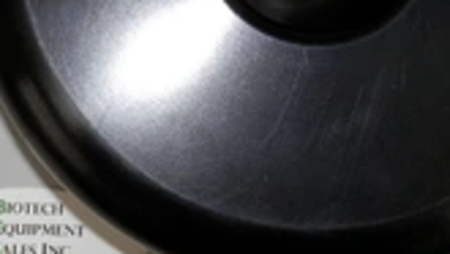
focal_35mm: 98
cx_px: 237
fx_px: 1170
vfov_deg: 12.1
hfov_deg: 21.8
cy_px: -63
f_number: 3.6
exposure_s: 1/40
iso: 100
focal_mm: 6.6
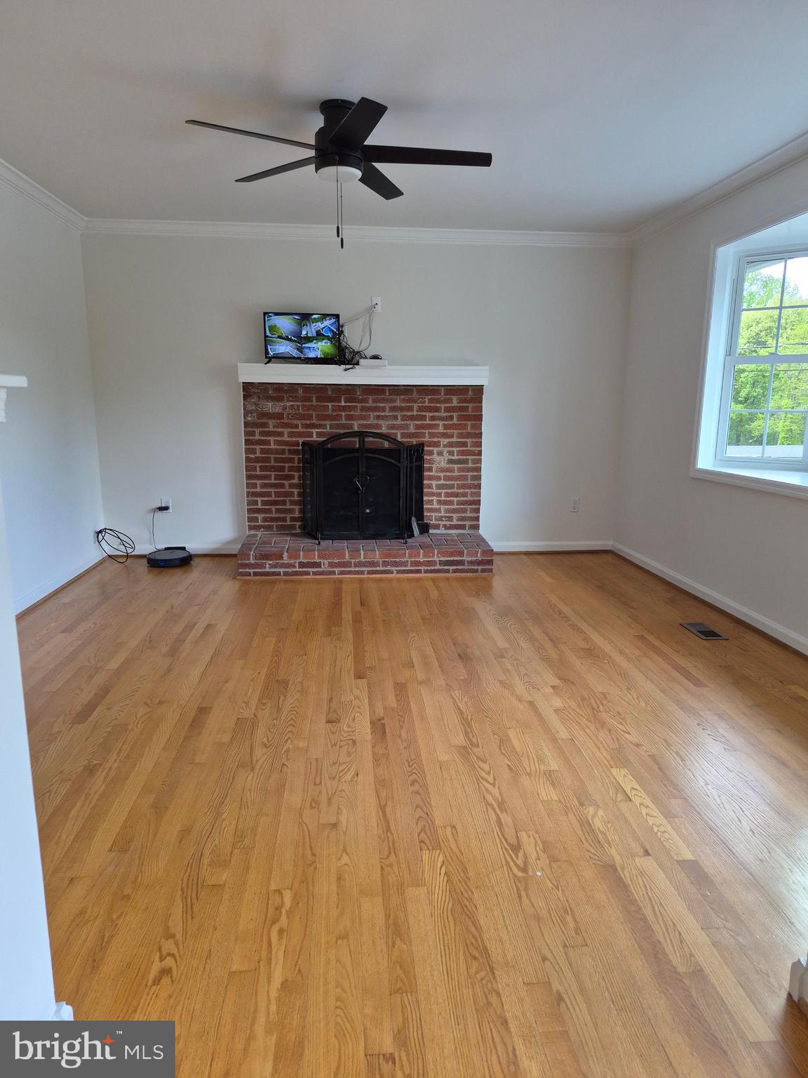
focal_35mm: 23
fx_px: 716
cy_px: 539
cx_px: 404
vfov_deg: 73.9
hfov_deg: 58.9
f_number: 1.8
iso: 125
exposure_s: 1/180
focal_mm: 5.4
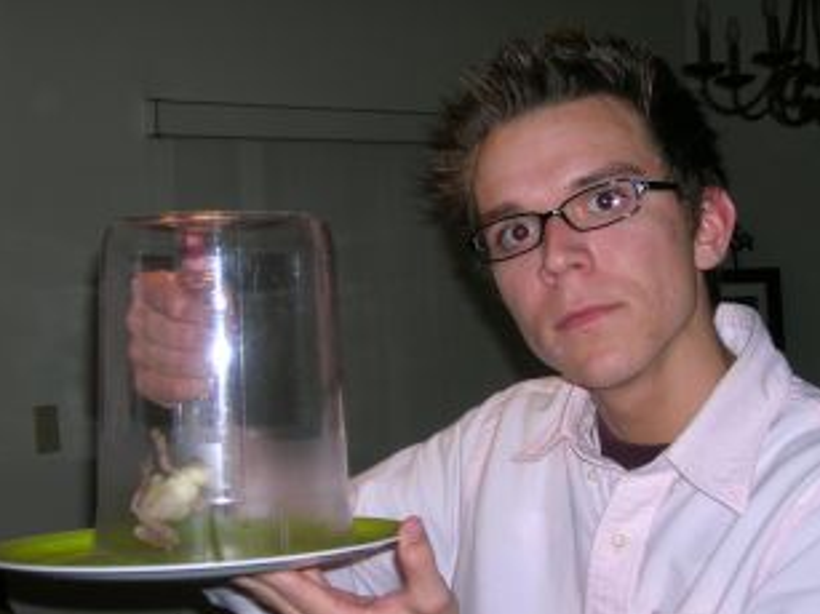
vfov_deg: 22.2
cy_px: 348
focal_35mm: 66
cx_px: 405
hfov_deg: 29.4
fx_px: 1563
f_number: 3.4
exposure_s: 1/60.1
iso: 50
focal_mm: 9
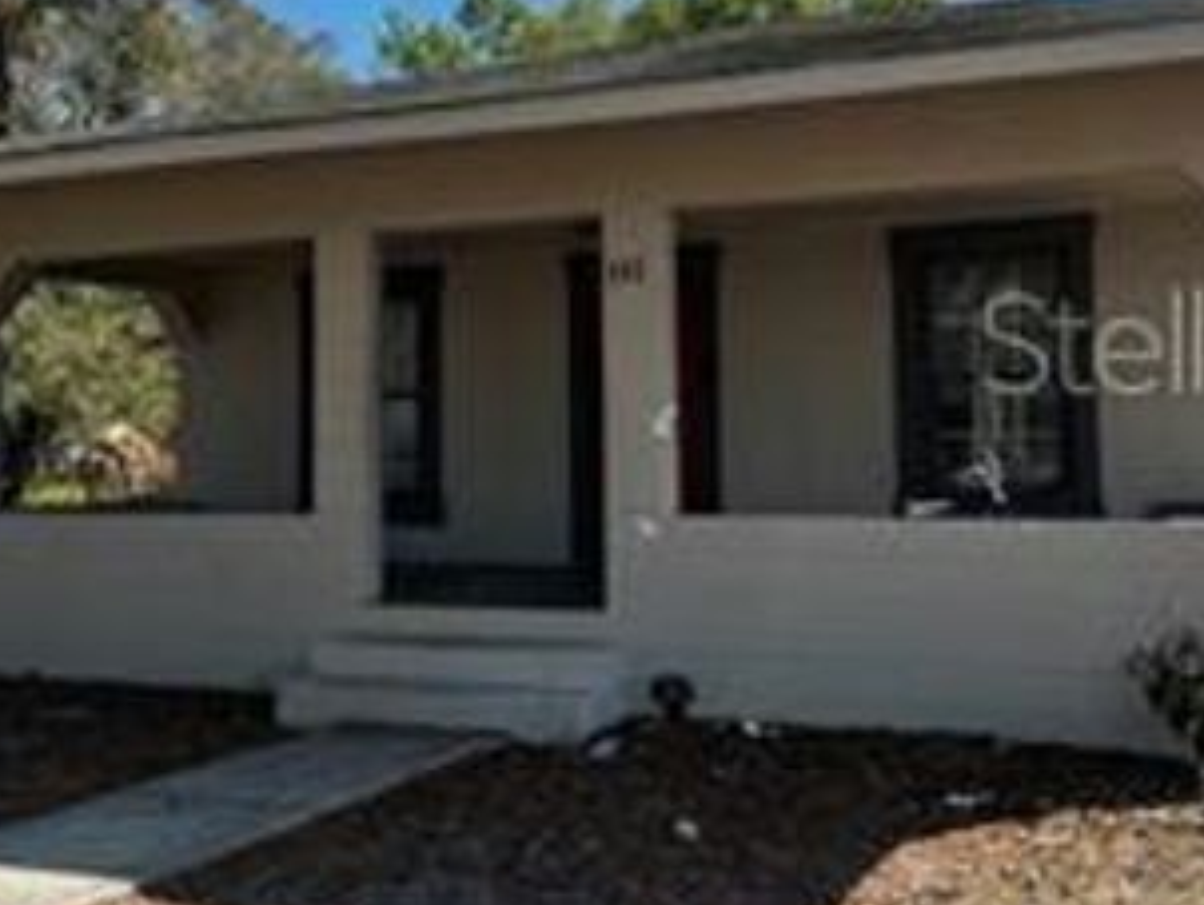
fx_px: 1497
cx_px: 614
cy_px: 337
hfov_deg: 43.8
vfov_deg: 33.5
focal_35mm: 43
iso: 50
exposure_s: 1/2045
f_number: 1.5
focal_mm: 5.7
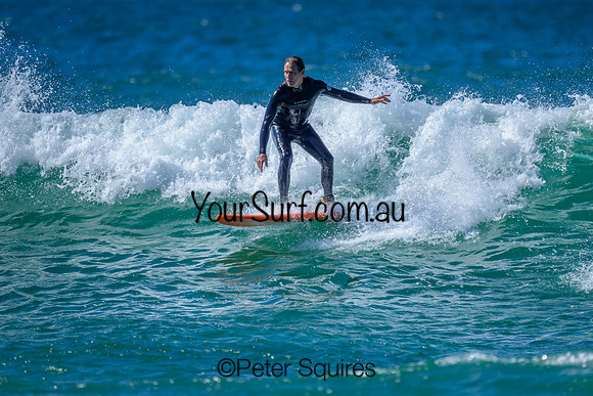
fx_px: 15511
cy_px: 188
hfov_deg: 2.2
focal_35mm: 941
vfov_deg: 1.5
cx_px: 349
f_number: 6.3
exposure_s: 1/2000
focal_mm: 800
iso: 280
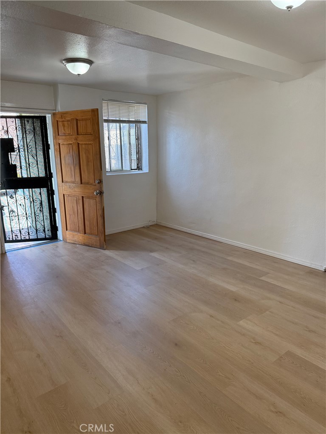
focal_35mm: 24
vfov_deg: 71.6
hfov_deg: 56.8
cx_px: 163
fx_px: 301
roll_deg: +1.0
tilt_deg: -13.0
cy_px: 217
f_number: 1.78
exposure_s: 1/210
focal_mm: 6.76
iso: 200
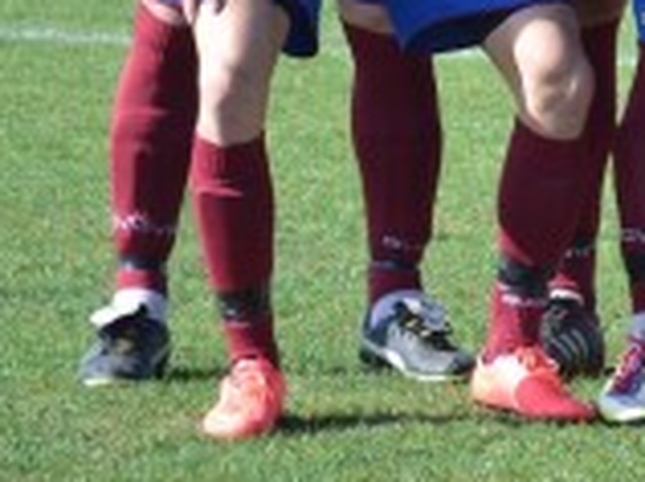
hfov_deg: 4.4
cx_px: 1139
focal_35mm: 452
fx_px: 8410
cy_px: -278
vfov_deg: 3.3
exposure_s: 1/1000
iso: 400
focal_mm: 75
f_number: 4.5
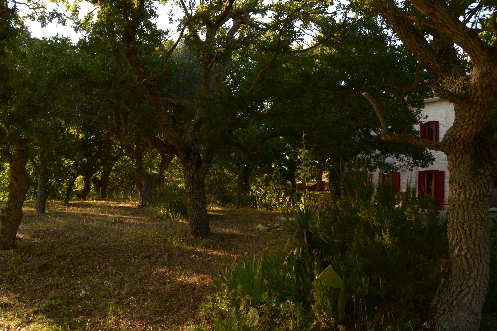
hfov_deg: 67.4
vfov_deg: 47.9
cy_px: 166
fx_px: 373
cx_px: 248
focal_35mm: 27
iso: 200
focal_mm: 18
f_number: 6.3
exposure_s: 1/100
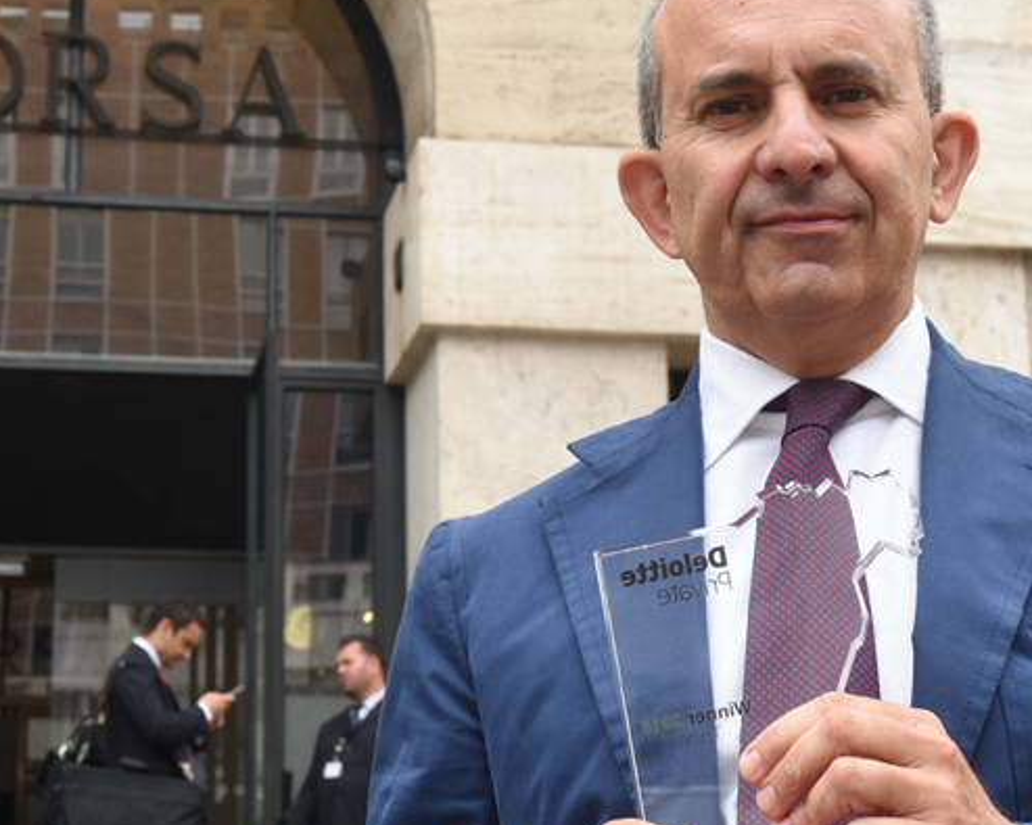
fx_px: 2809
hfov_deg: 20.8
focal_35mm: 92
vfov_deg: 16.7
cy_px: 418
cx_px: 579
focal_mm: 44
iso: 800
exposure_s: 1/250
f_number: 9
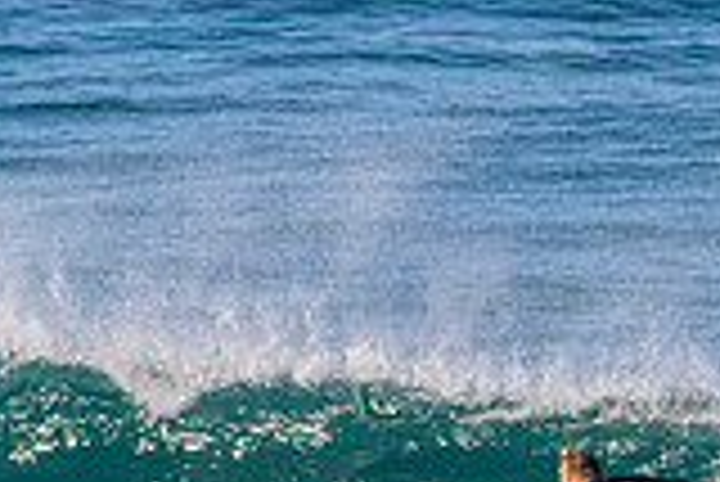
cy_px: 628
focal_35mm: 1195
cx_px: 454
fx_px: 23921
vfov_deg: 1.2
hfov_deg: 1.7
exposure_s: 1/2000
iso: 2000
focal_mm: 330
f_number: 11
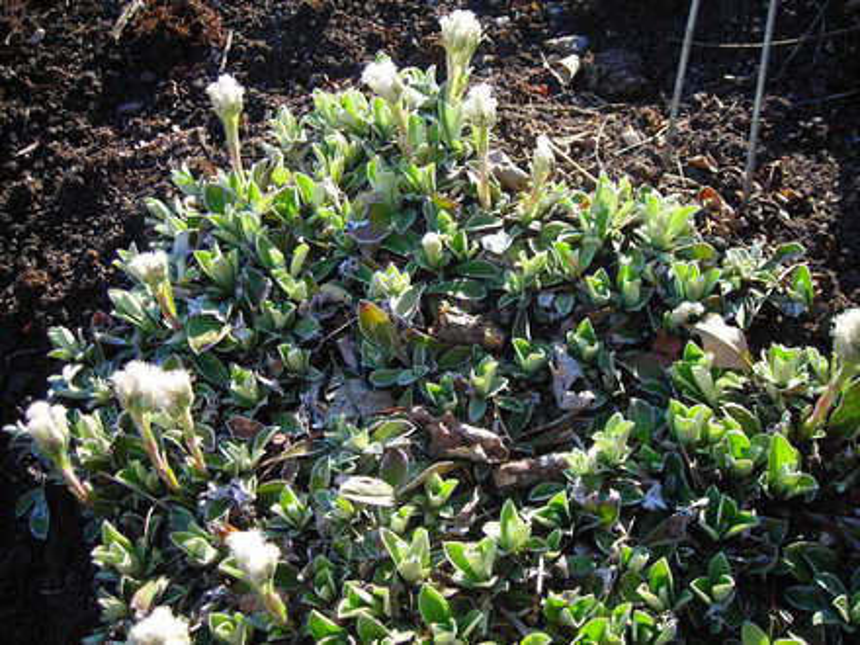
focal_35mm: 41
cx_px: 430
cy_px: 322
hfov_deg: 45.8
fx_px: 1019
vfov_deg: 35.1
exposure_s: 1/166
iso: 50
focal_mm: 6.8
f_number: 3.3
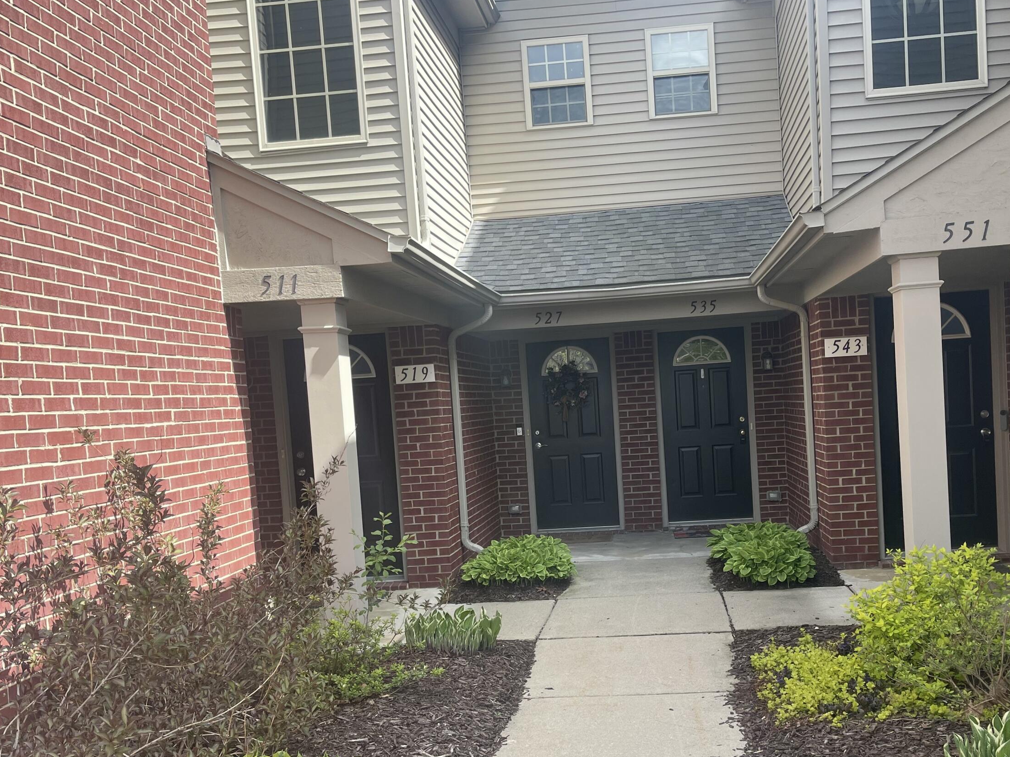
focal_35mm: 34
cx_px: 566
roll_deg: +4.3
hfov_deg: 53.8
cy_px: 471
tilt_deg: -4.0
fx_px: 992
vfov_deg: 41.5
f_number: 1.6
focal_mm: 5.1
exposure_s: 1/1011
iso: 32
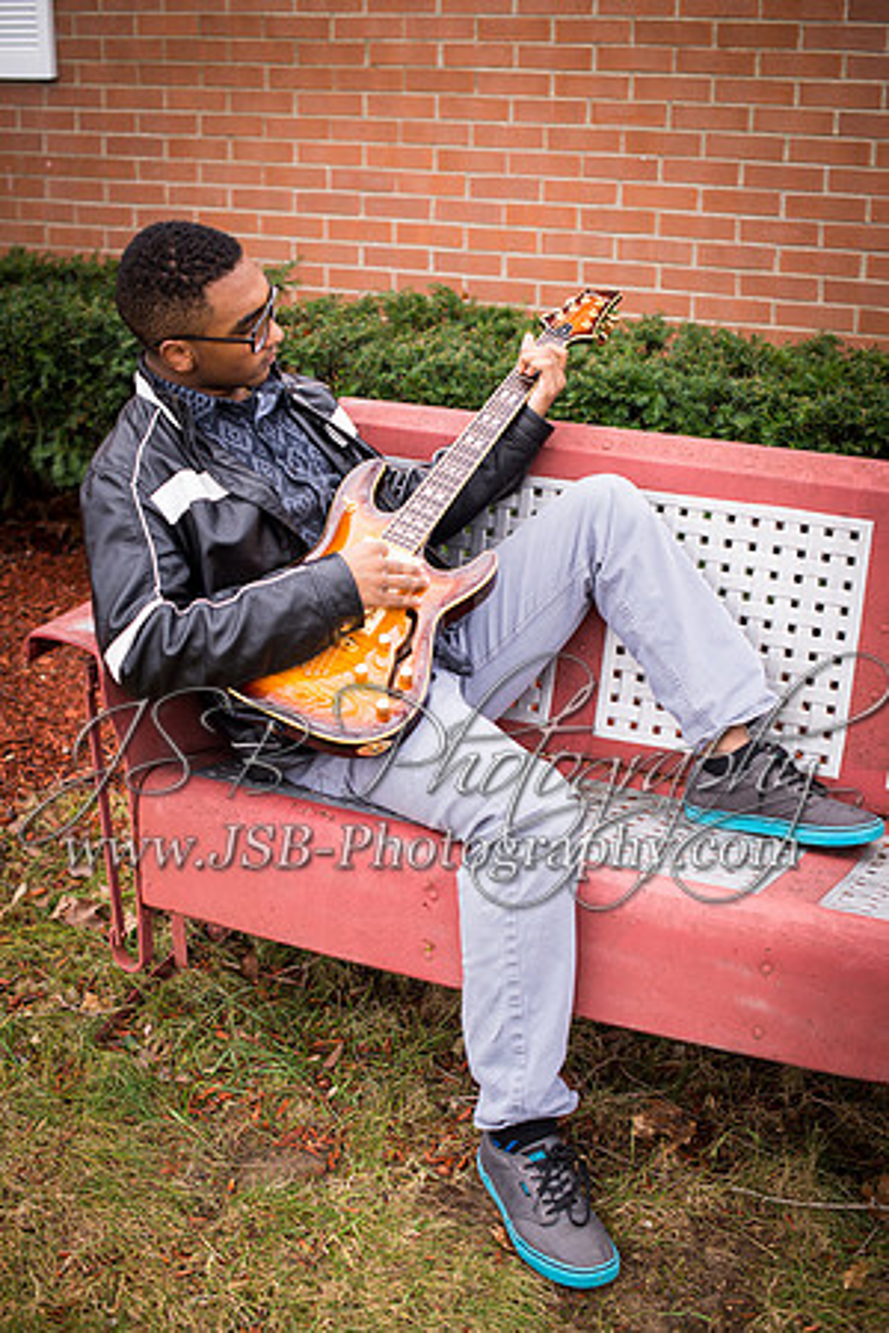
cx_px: 444
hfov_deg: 27.0
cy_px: 666
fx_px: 1852
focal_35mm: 50
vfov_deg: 39.6
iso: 200
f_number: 2.8
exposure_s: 1/100
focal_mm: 50
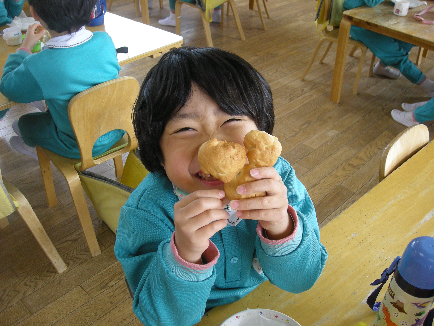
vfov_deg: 40.7
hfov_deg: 52.6
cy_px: 163
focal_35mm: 35
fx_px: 439
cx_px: 217
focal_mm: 5.7
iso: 109
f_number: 2.8
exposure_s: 1/57.7
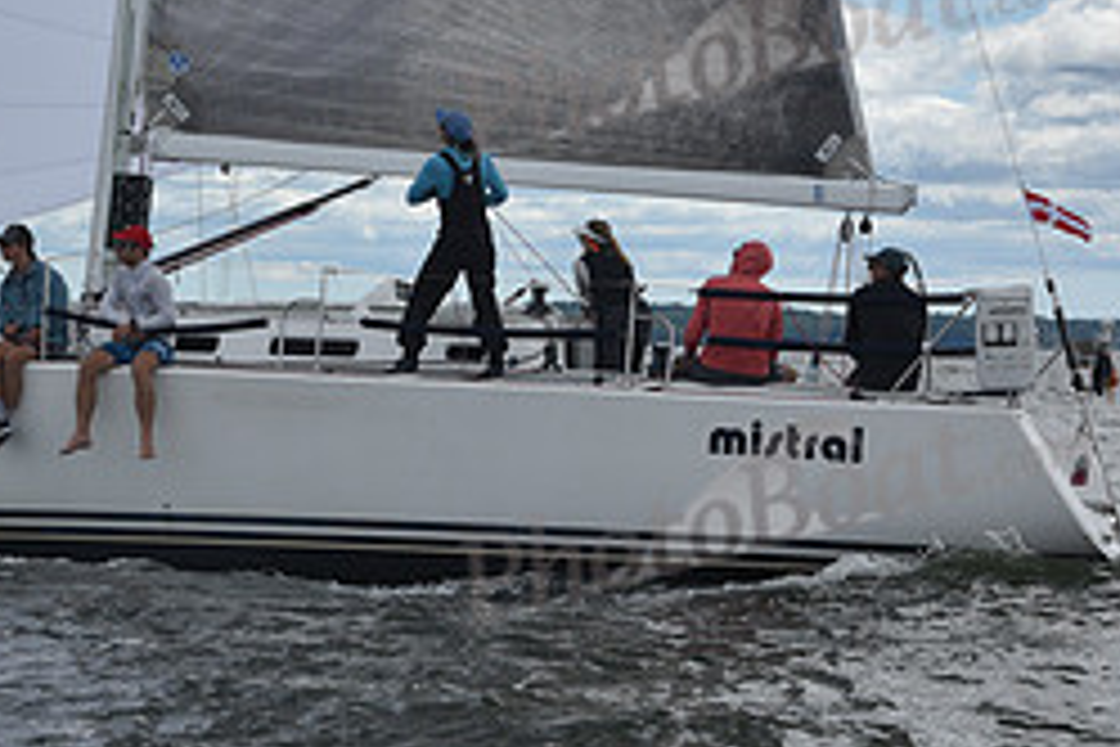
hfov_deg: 12.6
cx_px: 229
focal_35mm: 163
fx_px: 5071
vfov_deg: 8.4
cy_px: 340
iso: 250
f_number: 10
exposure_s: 1/800
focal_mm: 70
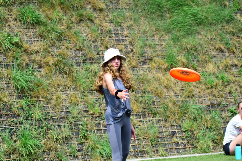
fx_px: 827
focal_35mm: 123
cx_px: 121
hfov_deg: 16.7
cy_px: 80
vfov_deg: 11.1
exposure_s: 1/1250
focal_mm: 82
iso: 400
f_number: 5
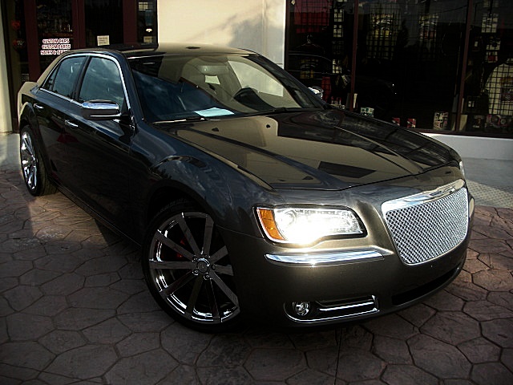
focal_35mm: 36
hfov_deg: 51.4
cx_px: 256
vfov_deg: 39.7
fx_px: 534
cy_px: 192
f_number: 2.8
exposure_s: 1/200
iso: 50
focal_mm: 6.3
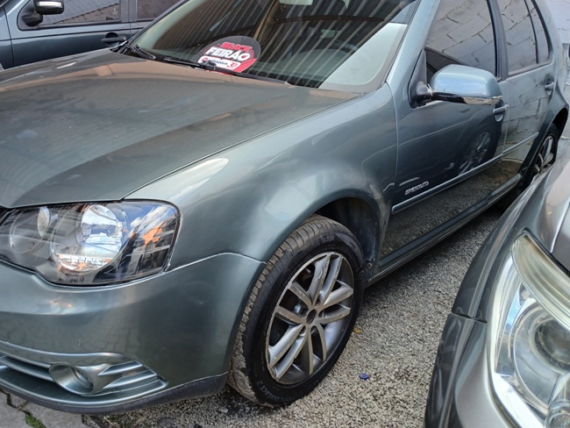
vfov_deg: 44.1
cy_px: 186
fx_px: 527
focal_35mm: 32
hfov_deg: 56.2
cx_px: 220
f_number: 1.8
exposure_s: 1/60
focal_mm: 3.98
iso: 32
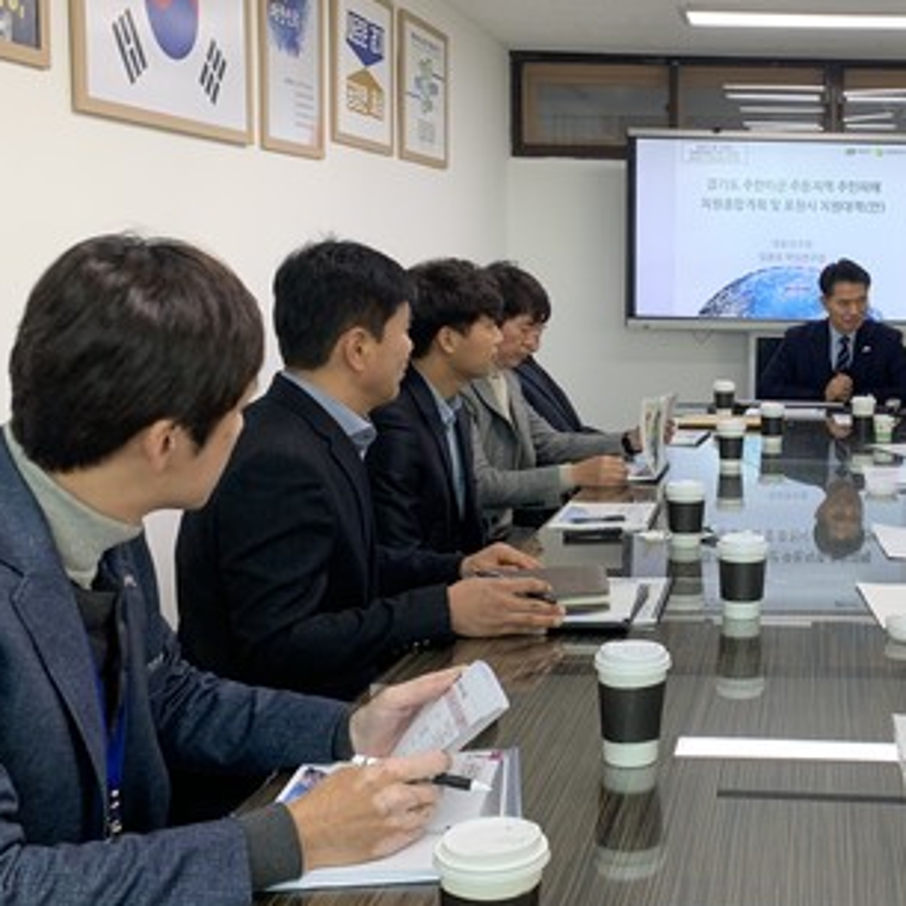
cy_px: 400
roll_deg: -1.9
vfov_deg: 37.5
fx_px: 1333
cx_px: 776
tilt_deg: -6.4
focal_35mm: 45
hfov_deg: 35.8
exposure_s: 1/60
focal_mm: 4.25
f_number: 1.8
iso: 80
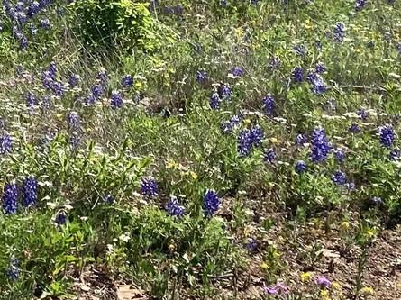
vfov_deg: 11.2
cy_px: -87
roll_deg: +0.0
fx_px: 1493
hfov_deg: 13.1
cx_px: -417
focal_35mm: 129
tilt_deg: -8.8
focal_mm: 3.99
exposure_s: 1/2208
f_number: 1.8
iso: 20
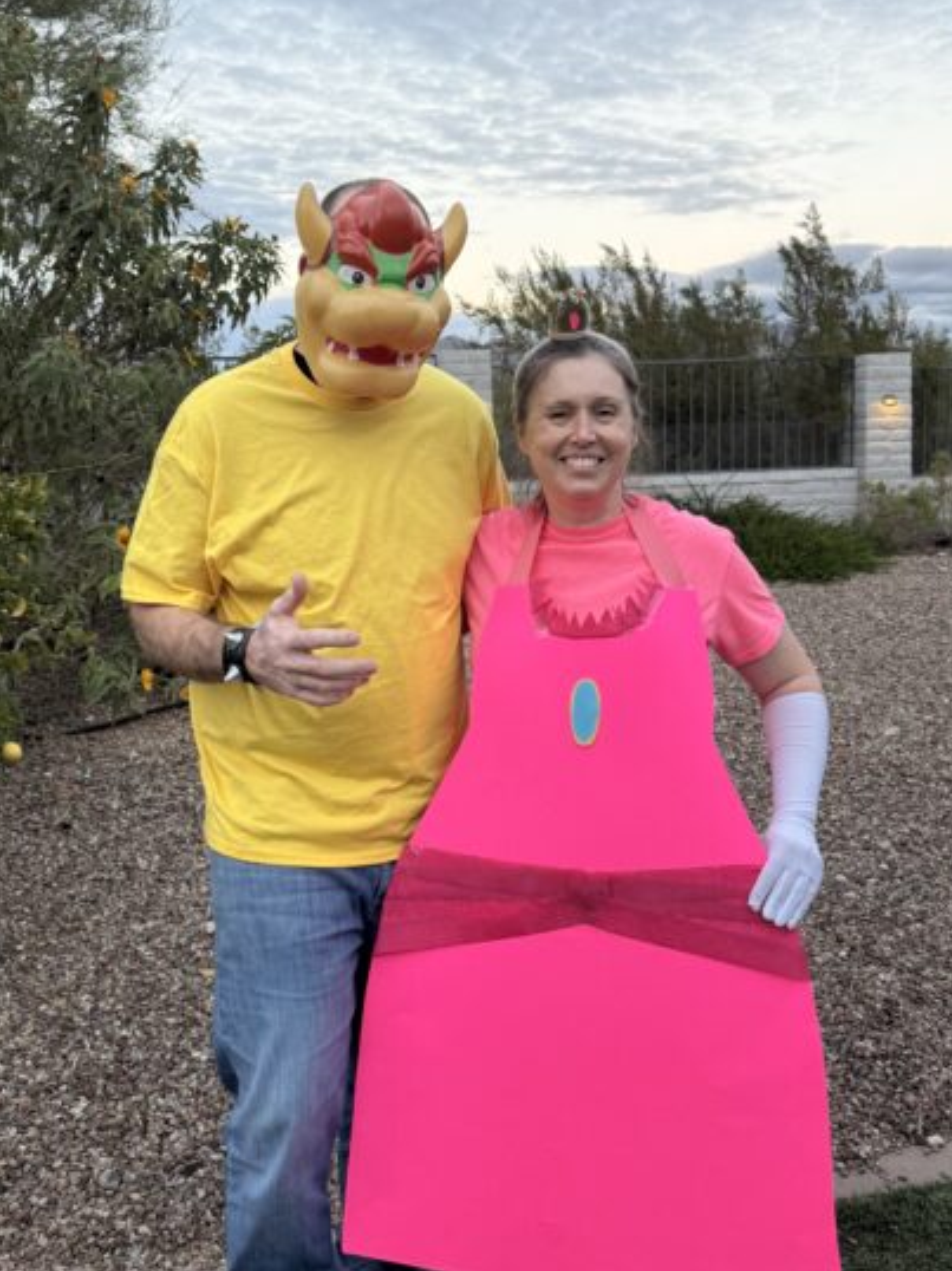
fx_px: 917
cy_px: 650
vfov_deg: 69.4
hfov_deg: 54.8
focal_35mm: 25
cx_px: 487
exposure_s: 1/121
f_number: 1.78
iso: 125
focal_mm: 6.76
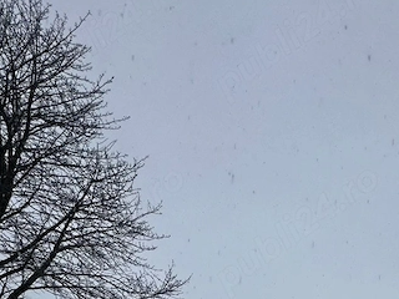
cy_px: 453
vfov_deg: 27.4
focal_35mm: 35
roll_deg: +0.0
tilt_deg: +4.0
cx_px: 347
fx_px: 403
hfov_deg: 48.1
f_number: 2.2
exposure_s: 1/113
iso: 40
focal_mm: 2.22
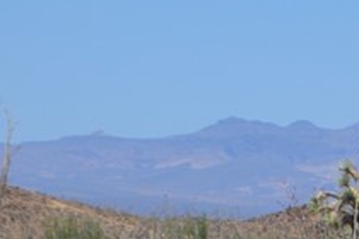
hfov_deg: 4.7
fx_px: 4244
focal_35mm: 426
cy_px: 108
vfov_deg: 3.2
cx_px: 867
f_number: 8
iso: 400
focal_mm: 55
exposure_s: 1/2000
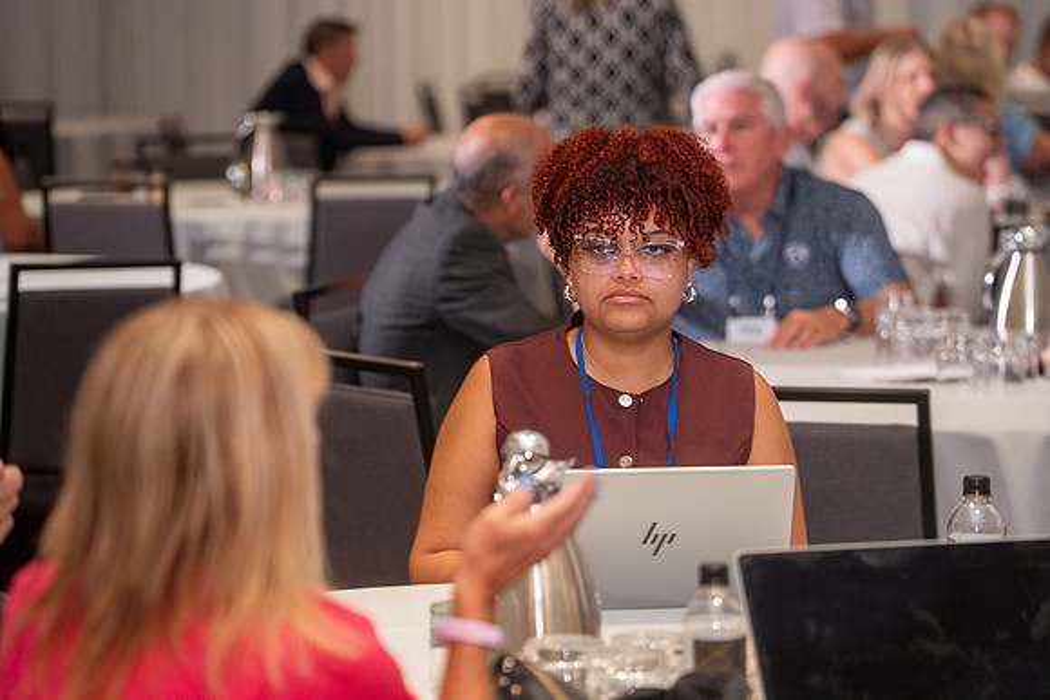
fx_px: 4347
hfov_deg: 13.8
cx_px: 525
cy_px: 350
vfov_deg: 9.2
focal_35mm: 149
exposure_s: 1/200
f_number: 4
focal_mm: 149
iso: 3200
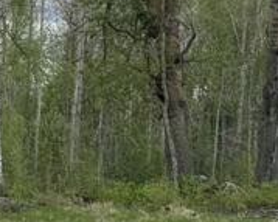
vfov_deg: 6.1
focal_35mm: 251
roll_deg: -2.7
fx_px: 2064
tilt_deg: +7.6
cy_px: -37
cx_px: 262
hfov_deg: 7.7
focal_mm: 6.76
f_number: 1.78
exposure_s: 1/5587
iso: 64
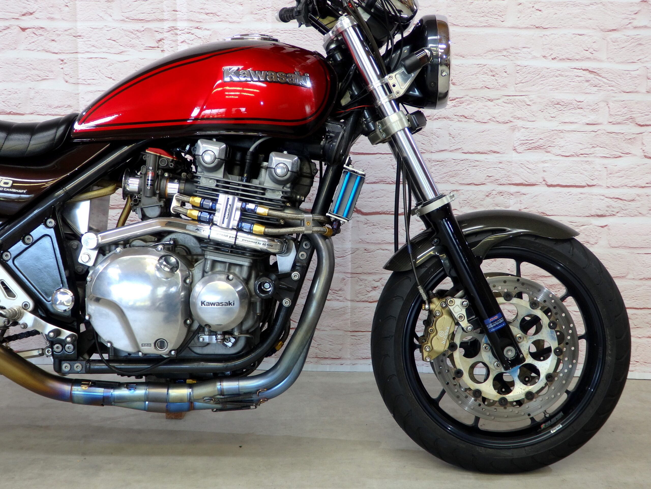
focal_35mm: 49
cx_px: 326
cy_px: 244
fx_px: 922
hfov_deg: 38.9
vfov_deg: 29.7
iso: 125
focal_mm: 8.9
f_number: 4
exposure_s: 1/15
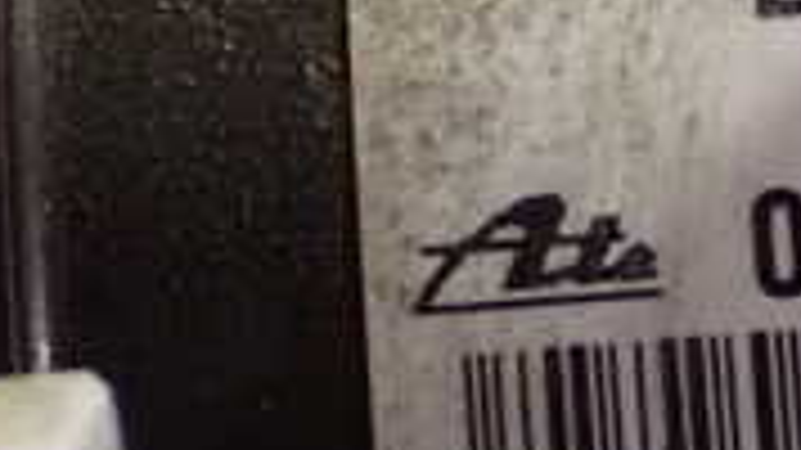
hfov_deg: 13.2
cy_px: -90
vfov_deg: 7.4
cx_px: 639
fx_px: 3440
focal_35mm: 162
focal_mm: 7.84
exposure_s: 1/25
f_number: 2.9
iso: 1600
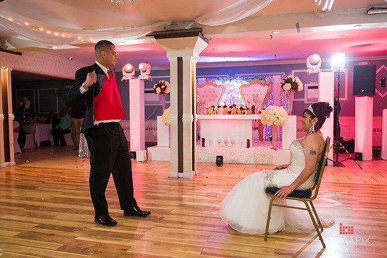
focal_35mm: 31
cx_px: 194
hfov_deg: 60.3
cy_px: 129
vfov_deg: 42.3
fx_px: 333
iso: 1250
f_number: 3.2
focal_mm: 31
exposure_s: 1/125
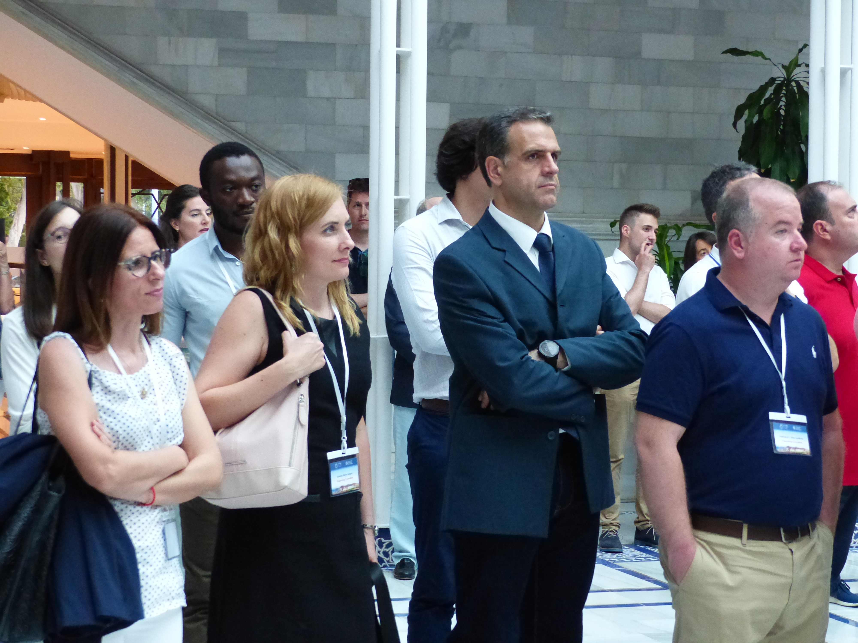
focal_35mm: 83
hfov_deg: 23.6
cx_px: 429
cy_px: 322
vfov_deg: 17.8
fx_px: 2057
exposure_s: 1/60
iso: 800
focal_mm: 15
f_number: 2.8
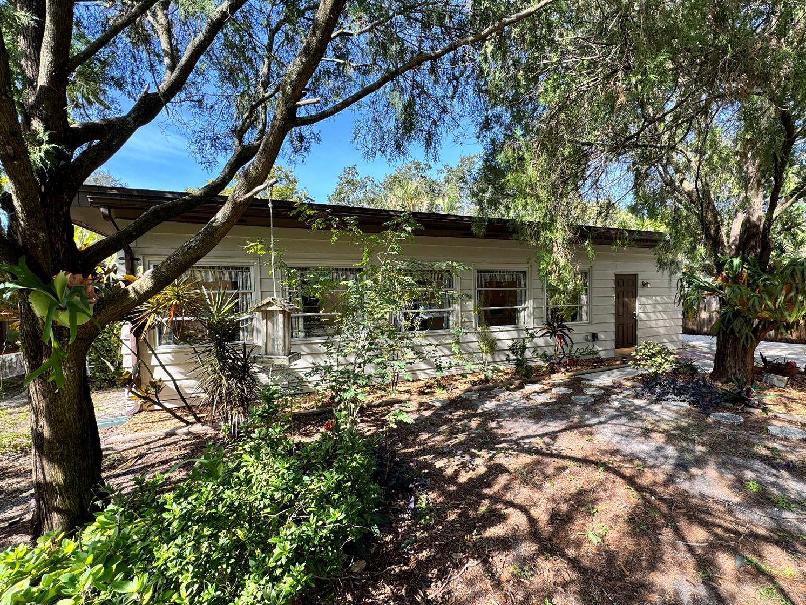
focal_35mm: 15
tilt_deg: -3.5
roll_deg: +1.3
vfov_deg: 81.7
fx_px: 349
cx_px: 425
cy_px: 320
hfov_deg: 98.1
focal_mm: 2.22
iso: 40
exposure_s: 1/218
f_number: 2.2
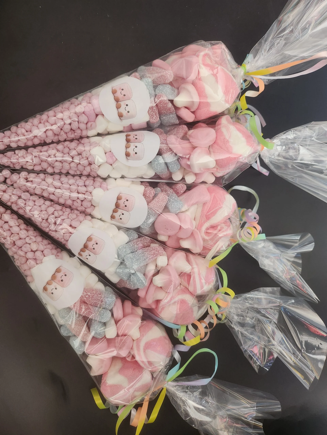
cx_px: 164
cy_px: 218
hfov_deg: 56.8
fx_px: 302
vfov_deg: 71.6
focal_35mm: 24
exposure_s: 1/100
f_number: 1.8
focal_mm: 5
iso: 320
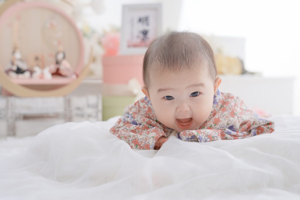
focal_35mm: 50
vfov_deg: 27.0
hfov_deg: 39.6
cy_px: 100
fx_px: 417
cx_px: 150
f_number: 3.2
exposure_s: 1/125
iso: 100
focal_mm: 50
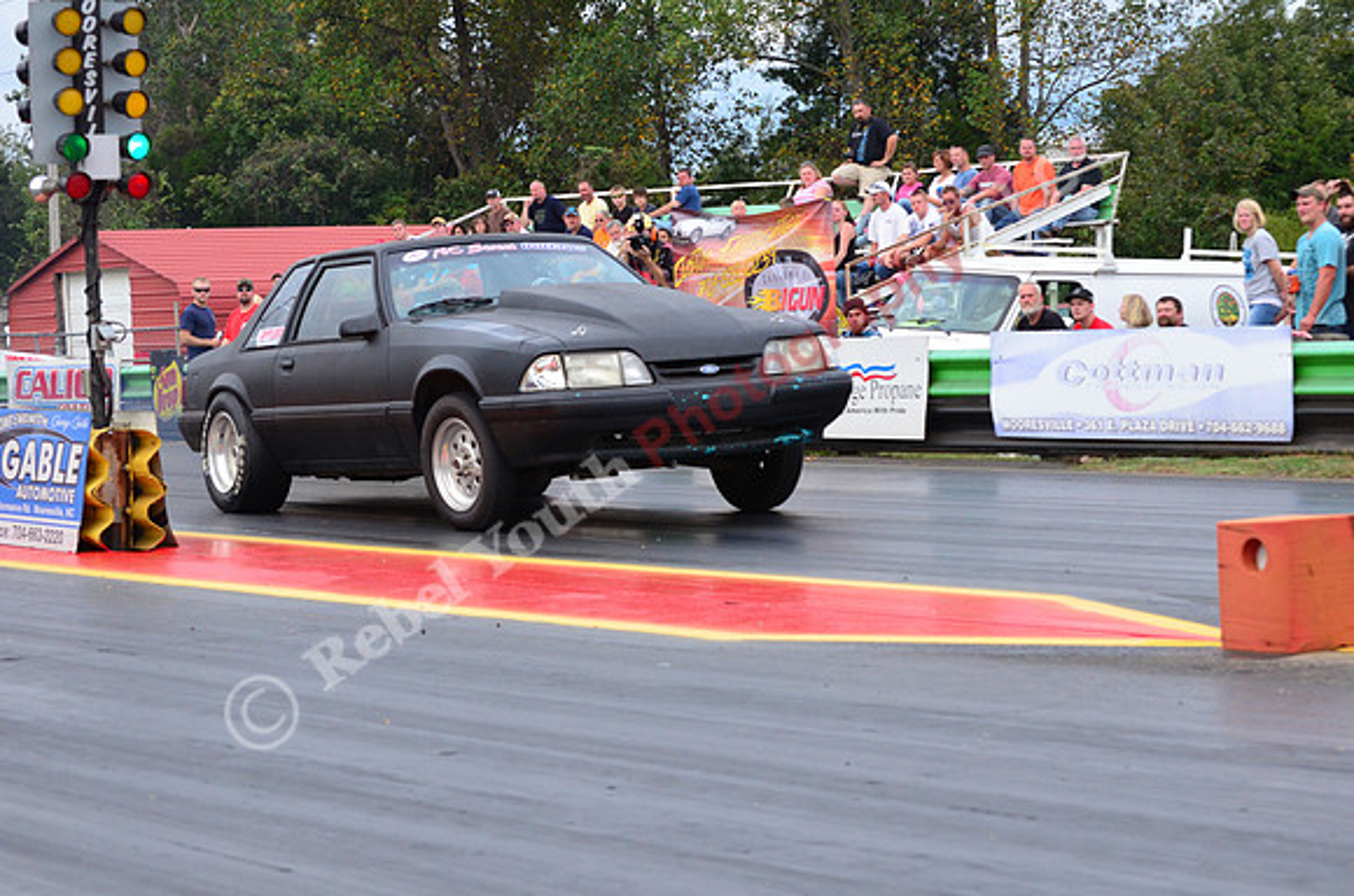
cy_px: 448
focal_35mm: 98
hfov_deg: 21.0
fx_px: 3659
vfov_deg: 14.0
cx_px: 677
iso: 1000
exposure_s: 1/800
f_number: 8
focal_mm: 65
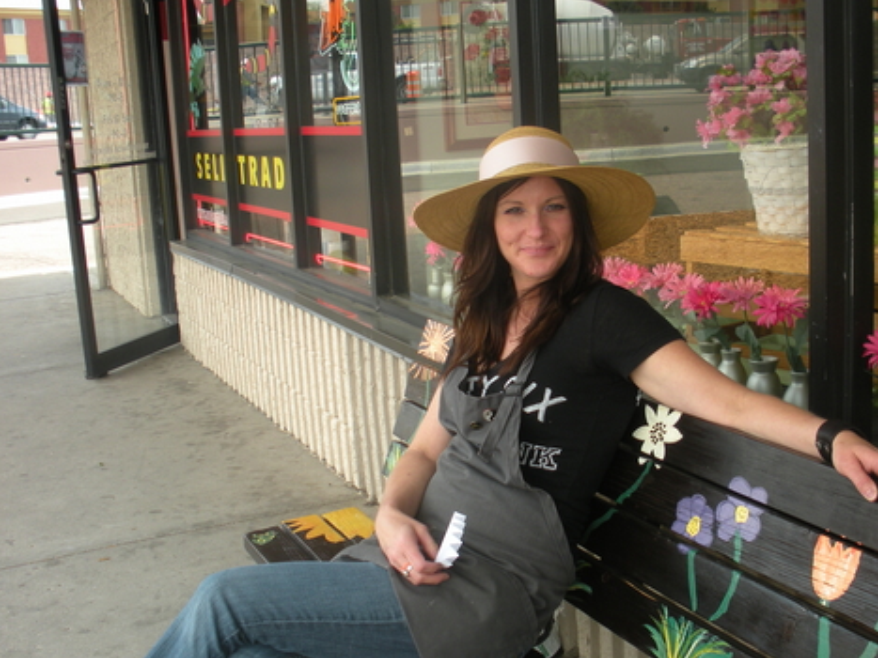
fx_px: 1141
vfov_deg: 32.2
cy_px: 333
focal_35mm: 45
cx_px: 502
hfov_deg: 42.0
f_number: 3.5
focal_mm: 6.3
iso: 64
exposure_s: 1/132
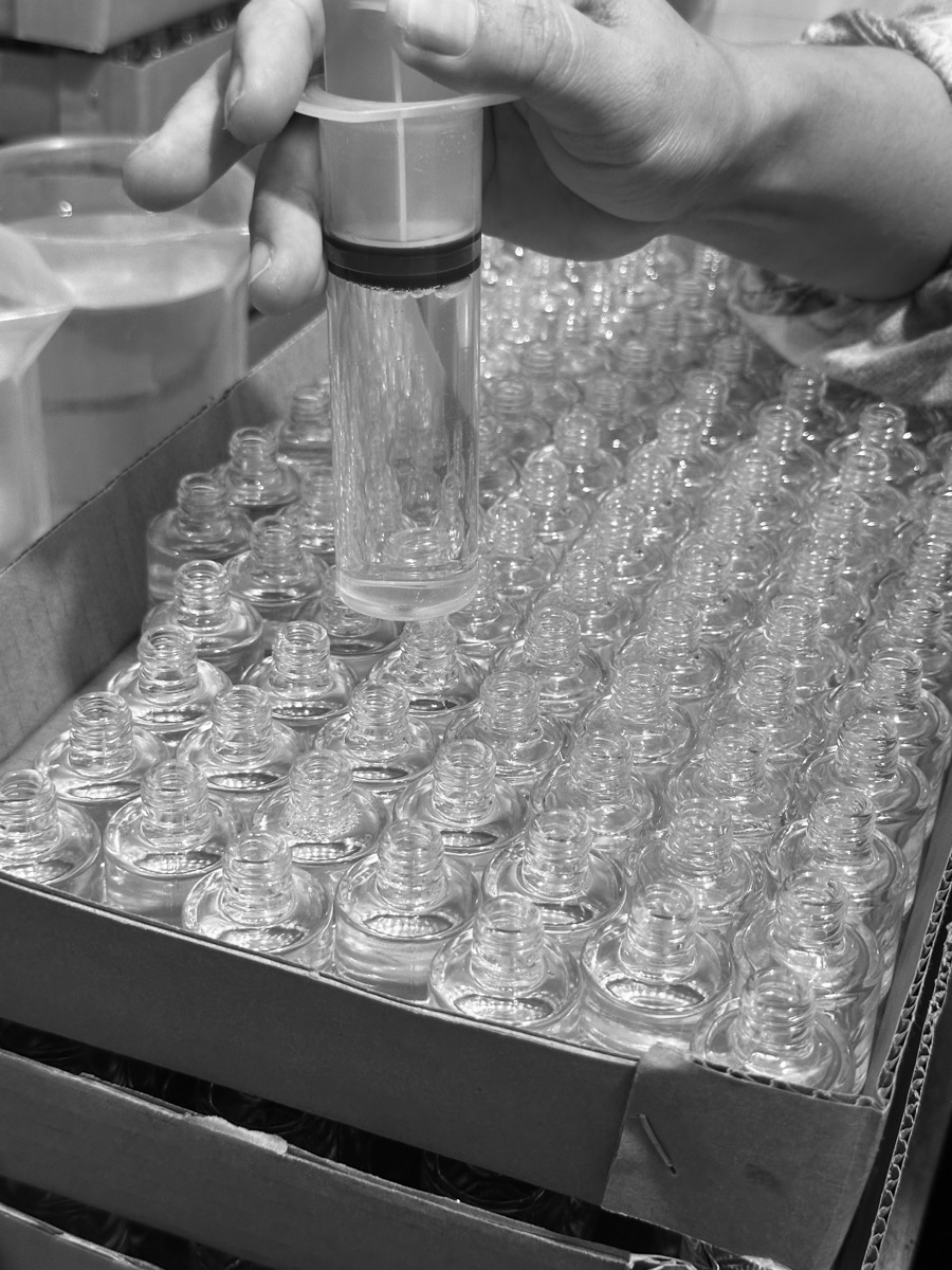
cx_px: 476
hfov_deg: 30.3
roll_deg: -2.5
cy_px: 635
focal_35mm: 48
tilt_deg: -32.5
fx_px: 1760
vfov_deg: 39.7
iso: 200
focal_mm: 6.86
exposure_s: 1/50
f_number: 1.78
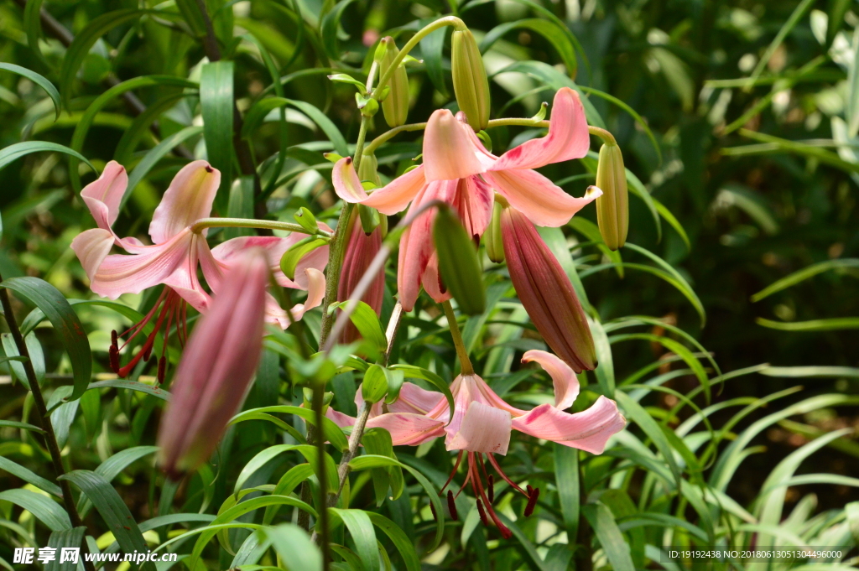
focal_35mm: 300
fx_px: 7152
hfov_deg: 6.9
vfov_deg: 4.6
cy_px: 286
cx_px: 430
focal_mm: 200
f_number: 16
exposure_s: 1/250
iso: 800
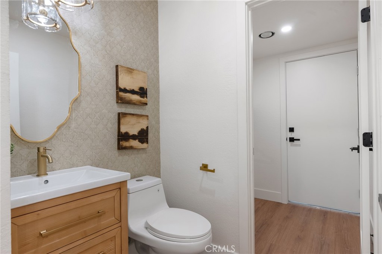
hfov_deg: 86.9
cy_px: 127
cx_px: 191
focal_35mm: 19
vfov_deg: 64.6
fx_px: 202
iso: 320
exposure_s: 1/8
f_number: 9
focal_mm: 19
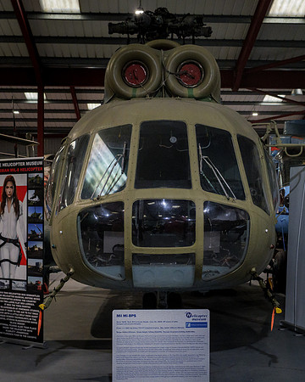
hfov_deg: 25.0
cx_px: 176
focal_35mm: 61
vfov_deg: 31.0
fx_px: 687
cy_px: 198
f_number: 3.3
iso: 1250
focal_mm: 22
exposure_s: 1/100
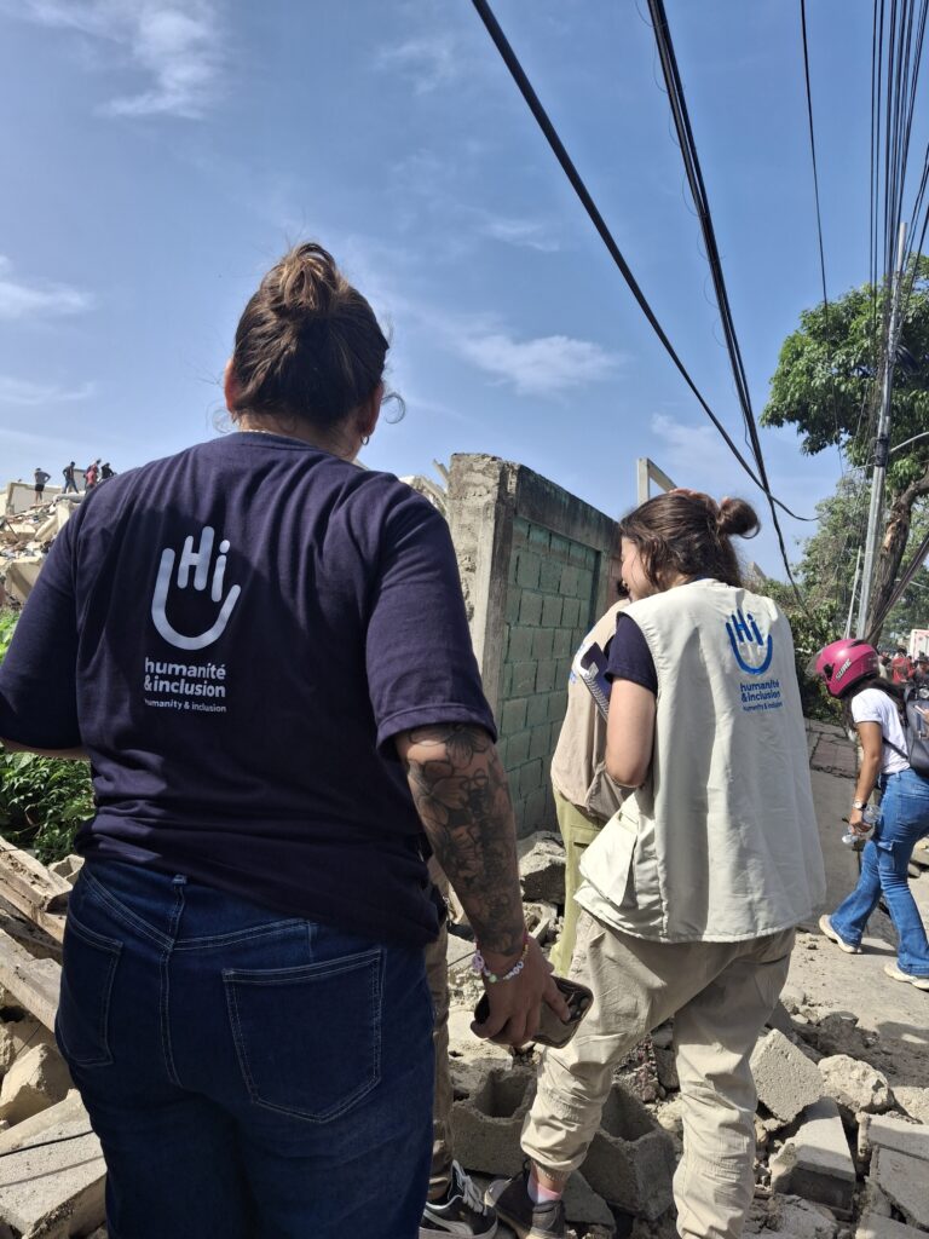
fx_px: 895
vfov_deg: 69.4
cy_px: 620
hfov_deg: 54.9
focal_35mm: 25
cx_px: 464
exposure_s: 1/1078
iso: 25
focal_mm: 4.69
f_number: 1.8
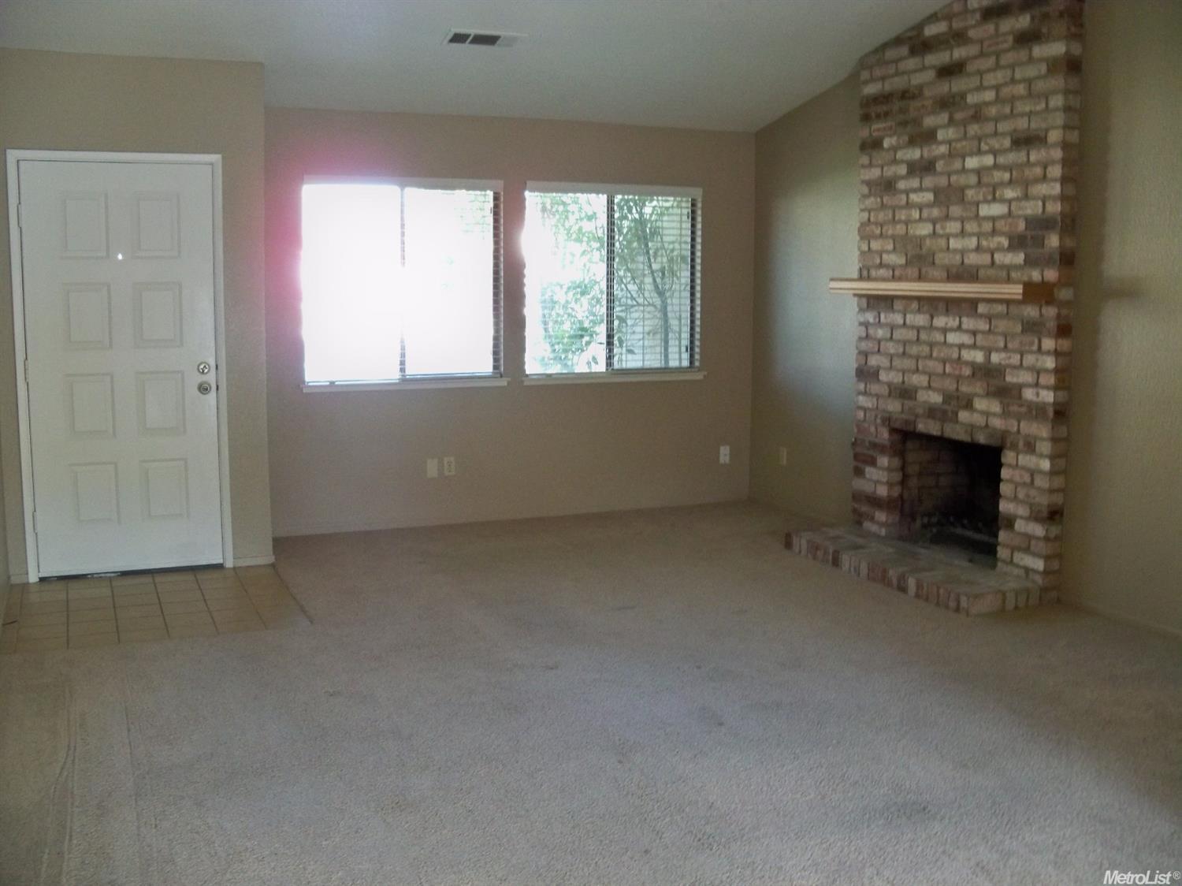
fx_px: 1195
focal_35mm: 35
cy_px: 443
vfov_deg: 40.7
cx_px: 591
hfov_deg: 52.6
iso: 400
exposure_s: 1/15
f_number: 3.5
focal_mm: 6.2
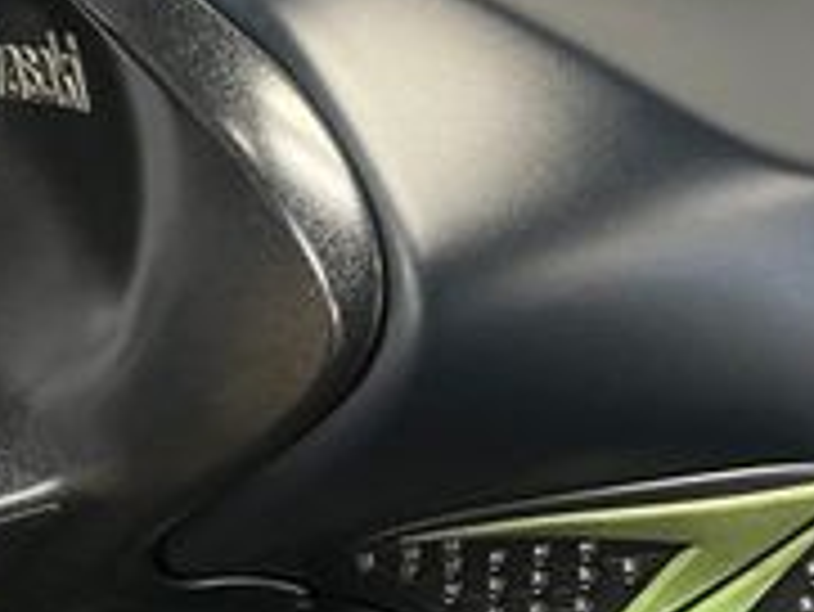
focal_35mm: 92
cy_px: 230
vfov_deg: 16.1
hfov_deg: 21.2
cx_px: 513
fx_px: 2165
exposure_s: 1/50
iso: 200
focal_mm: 5.1
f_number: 1.6
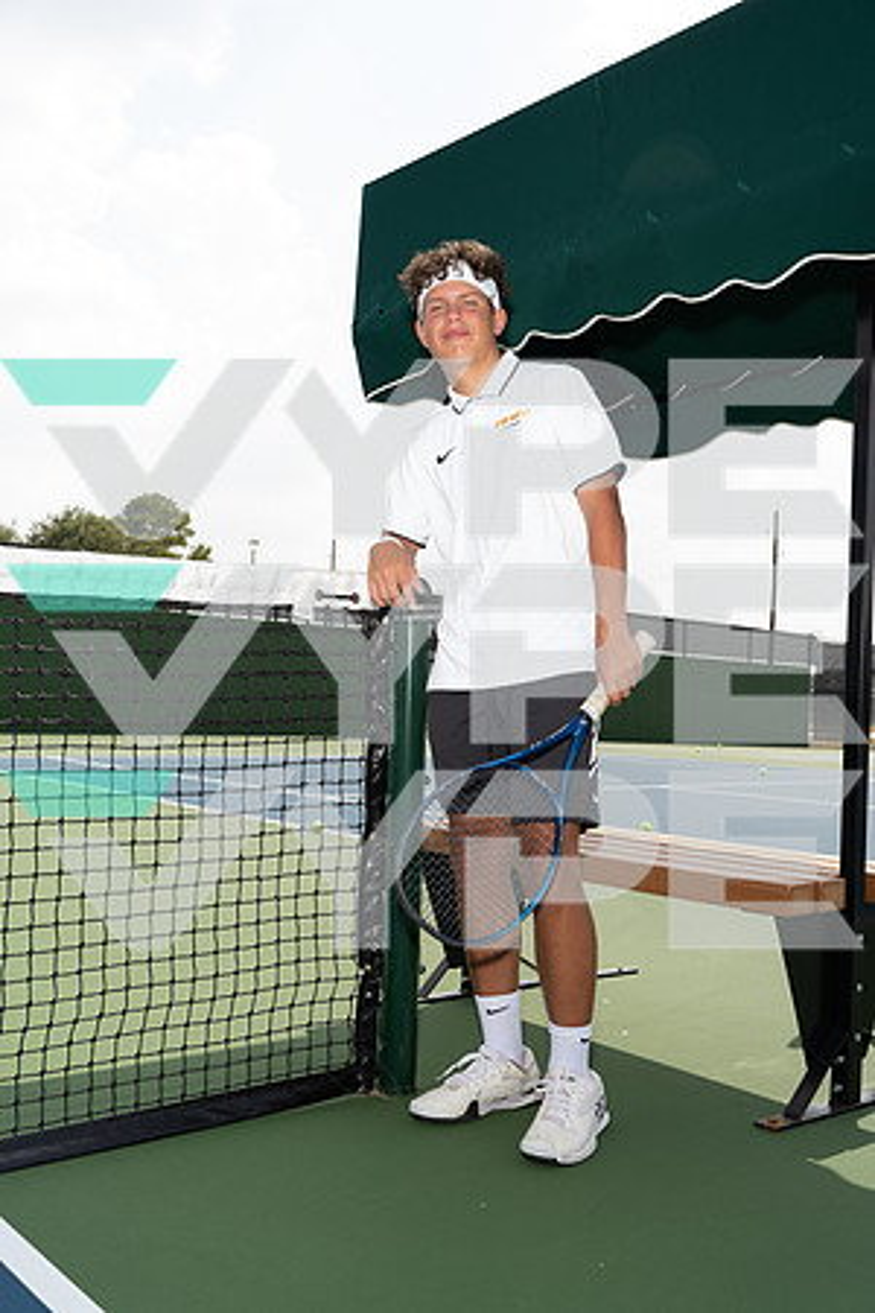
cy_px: 656
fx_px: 1276
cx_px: 438
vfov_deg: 54.4
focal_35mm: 35
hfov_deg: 37.9
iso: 100
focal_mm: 35
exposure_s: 1/250
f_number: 5.6
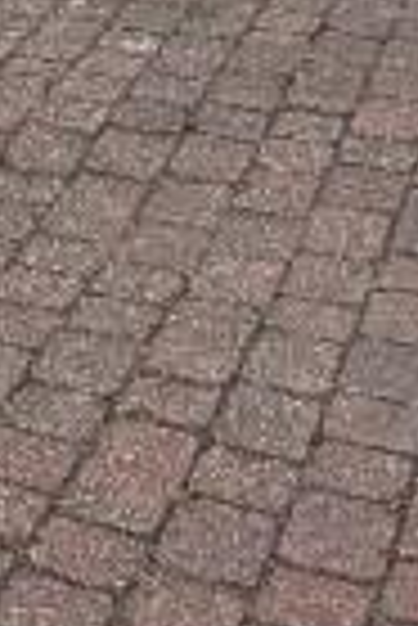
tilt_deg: -0.3
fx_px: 1859
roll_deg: +1.1
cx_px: 135
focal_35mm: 107
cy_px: -676
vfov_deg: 15.0
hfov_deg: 12.8
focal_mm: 2.22
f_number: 2.2
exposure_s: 1/770
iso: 25
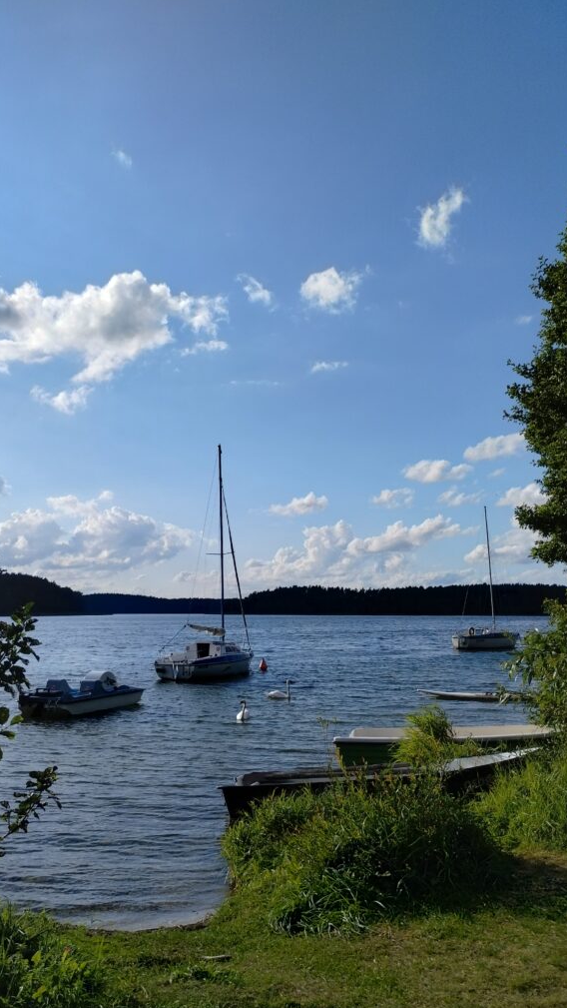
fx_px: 828
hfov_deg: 37.7
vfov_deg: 62.6
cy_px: 508
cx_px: 238
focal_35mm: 31
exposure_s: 1/1282
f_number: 1.8
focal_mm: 4.27
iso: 100
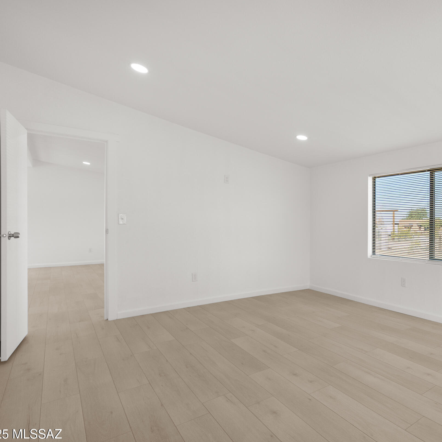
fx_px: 303
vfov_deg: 72.1
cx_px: 311
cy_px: 227
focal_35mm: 21
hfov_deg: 69.1
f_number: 8
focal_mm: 16
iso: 200
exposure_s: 1/80
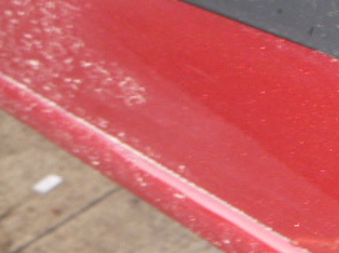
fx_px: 684
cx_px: 400
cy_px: 194
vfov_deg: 20.8
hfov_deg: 25.2
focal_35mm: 70
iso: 160
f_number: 3.9
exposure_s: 1/60
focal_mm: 4.5
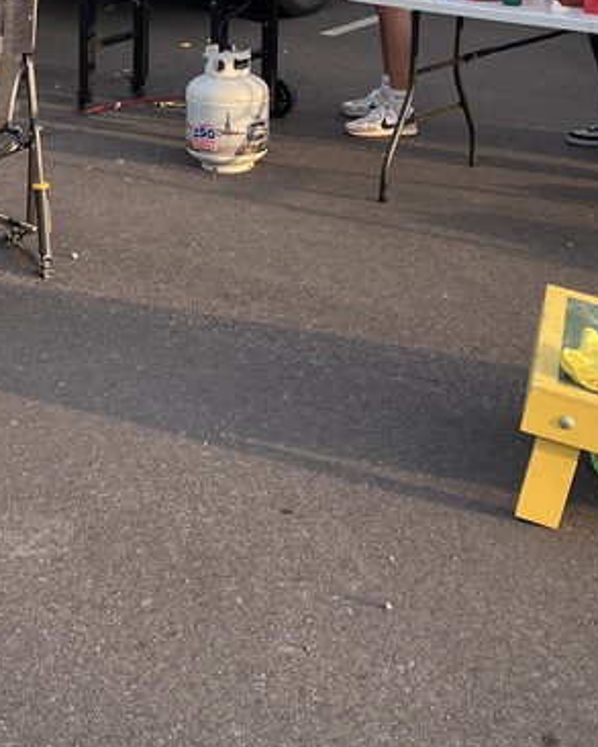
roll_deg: +1.1
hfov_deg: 21.5
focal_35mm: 71
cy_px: 86
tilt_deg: -13.8
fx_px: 1570
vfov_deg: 26.0
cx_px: 202
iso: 50
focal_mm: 5.7
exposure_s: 1/780
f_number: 1.5
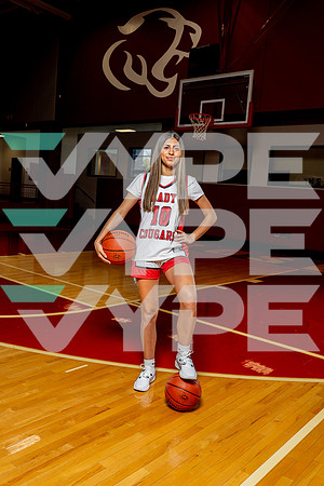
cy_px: 243
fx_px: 432
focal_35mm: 32
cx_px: 162
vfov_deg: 58.7
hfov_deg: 41.1
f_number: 5.6
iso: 400
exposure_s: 1/250
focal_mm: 32
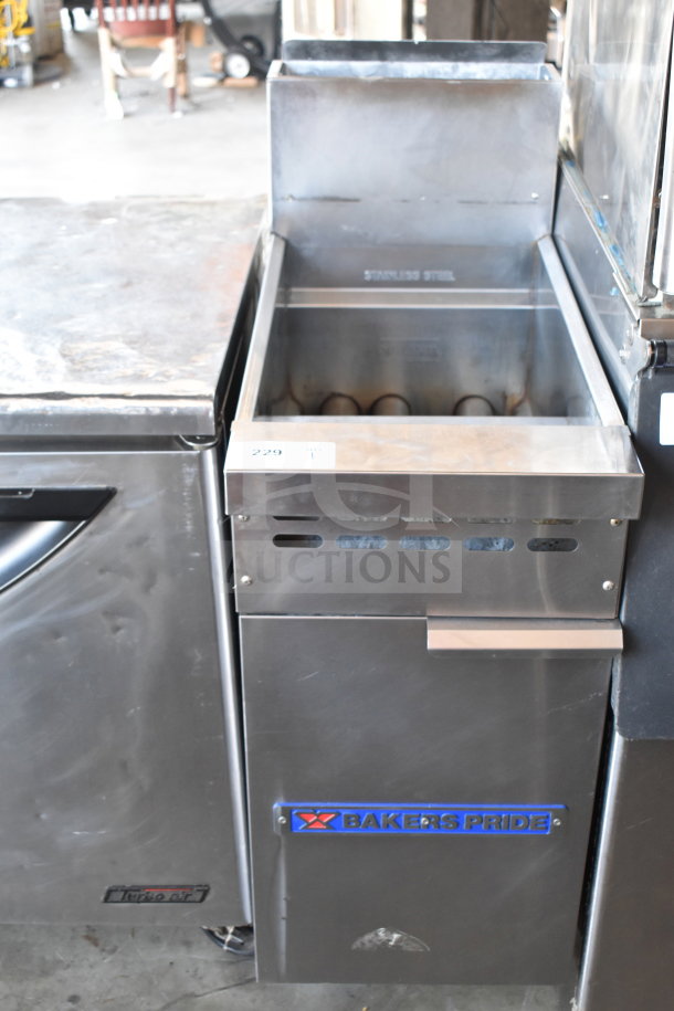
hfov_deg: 29.9
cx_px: 337
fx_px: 1264
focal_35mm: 45
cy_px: 506
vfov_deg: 43.6
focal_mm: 30
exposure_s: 1/50
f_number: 4.2
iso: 1100
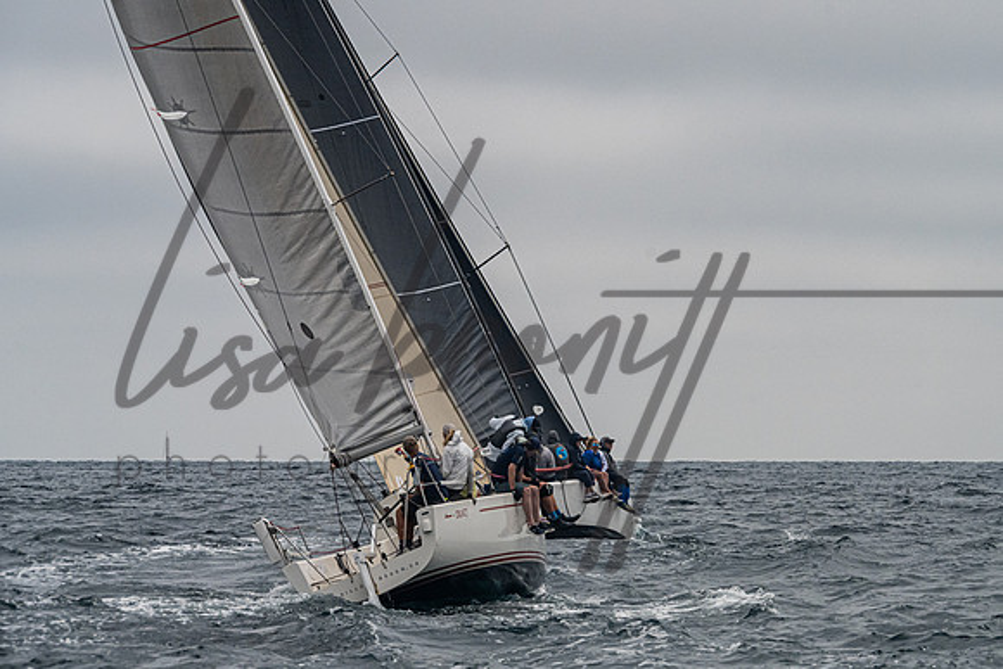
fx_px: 7124
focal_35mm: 256
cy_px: 285
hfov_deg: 8.1
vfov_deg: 5.4
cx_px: 592
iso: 1250
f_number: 10
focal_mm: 190
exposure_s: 1/5000
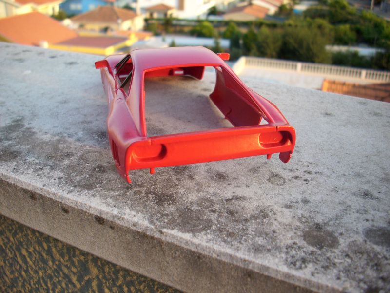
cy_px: 146
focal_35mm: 31
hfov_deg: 58.4
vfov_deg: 45.4
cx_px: 195
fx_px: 349
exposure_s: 1/109
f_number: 2.8
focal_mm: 6.2
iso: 50
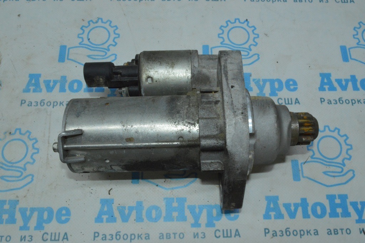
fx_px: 334
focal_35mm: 33
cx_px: 182
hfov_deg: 57.3
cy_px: 122
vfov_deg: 39.9
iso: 3200
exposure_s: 1/50
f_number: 25
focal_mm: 22
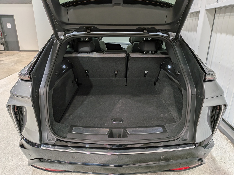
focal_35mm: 24
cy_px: 88
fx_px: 162
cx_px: 117
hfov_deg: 71.6
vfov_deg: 56.8
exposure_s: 1/161
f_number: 1.7
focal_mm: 4.53
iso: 29
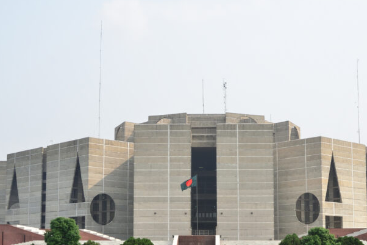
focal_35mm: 71
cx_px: 194
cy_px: 188
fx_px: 724
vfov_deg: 19.0
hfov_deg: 28.5
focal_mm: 30
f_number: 8
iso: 250
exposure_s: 1/320
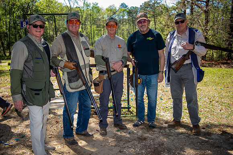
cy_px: 78
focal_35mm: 32
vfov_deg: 41.1
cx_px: 116
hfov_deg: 58.7
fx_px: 207
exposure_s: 1/200
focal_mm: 32
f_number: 2.8
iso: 50
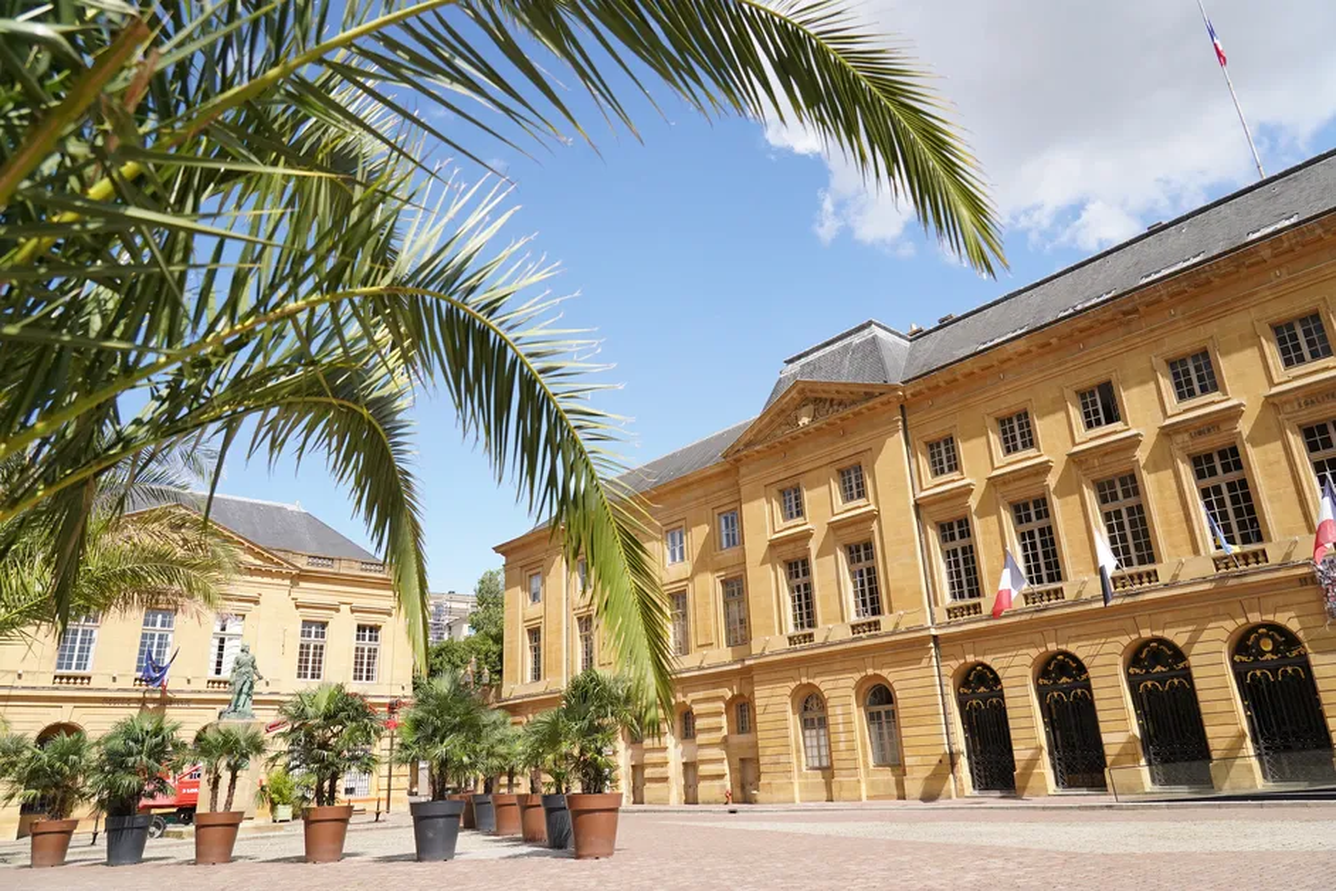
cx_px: 668
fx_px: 891
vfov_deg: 53.1
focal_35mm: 24
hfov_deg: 73.7
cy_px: 446
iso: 2500
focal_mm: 24
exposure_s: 1/8000
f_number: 6.3
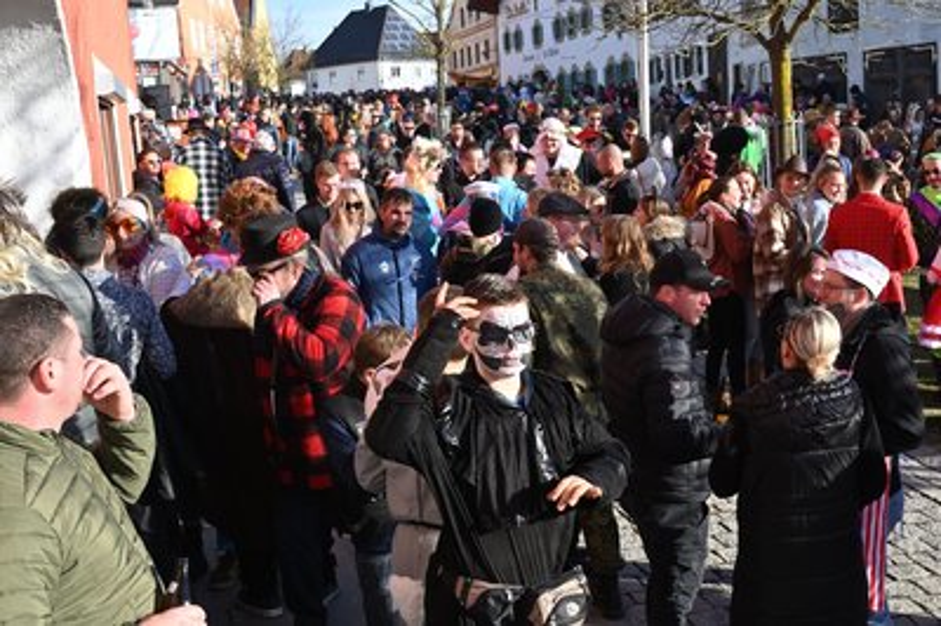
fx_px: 1149
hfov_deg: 44.5
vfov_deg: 30.5
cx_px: 470
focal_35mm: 44
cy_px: 313
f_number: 13
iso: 1000
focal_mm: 44
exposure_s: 1/500
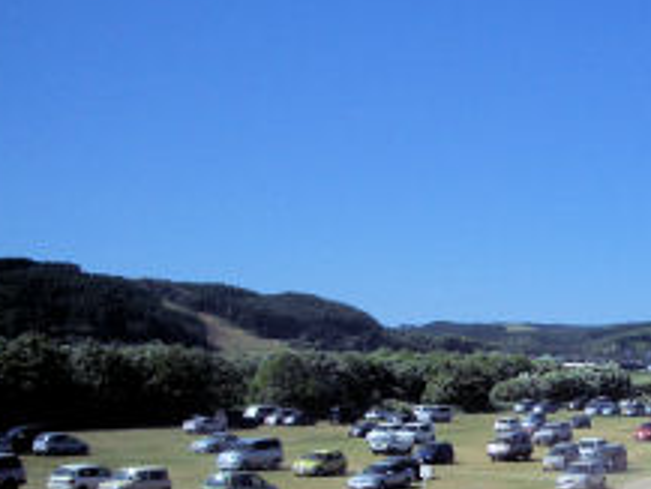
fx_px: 1280
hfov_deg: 27.5
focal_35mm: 68
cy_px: 332
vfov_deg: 21.5
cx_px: 588
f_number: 4.3
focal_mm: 5.8
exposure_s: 1/1600
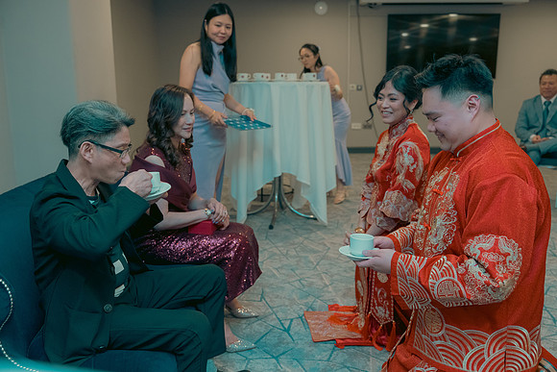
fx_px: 511
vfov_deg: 40.0
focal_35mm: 33
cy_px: 186
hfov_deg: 57.2
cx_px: 278
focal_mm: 33
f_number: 3.5
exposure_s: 1/160
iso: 2500
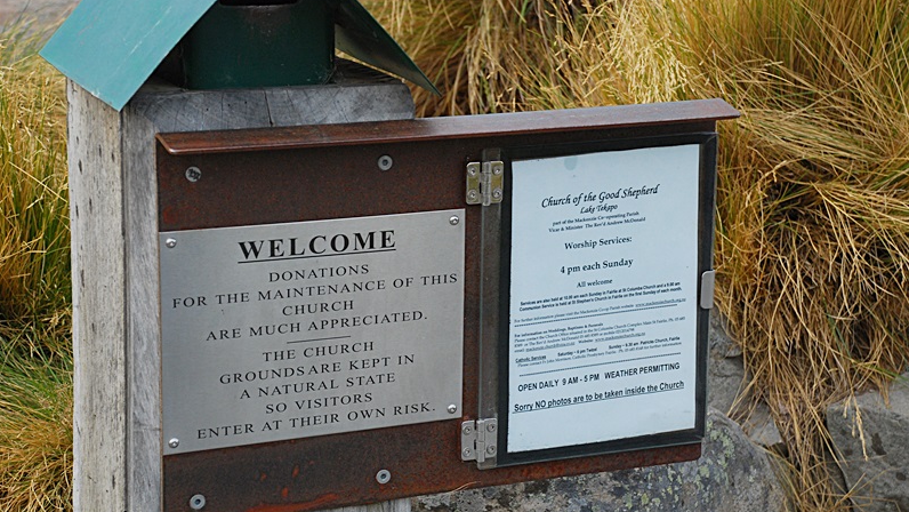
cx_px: 454
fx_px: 2362
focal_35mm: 98
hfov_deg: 21.8
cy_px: 298
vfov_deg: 12.4
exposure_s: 1/100
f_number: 6.3
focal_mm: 62
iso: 400
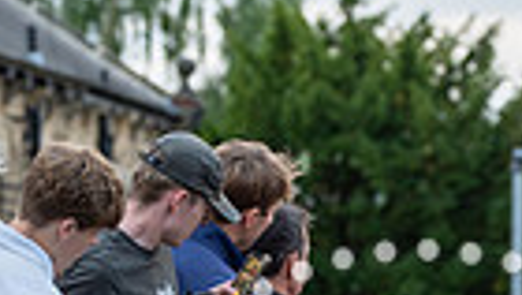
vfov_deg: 3.7
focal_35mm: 326
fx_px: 4516
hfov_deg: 6.6
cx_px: 492
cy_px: 273
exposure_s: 1/640
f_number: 3.2
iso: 800
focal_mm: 97
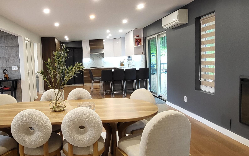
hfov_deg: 68.1
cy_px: 74
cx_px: 80
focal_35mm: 26
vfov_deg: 47.6
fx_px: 176
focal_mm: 1.74
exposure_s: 1/60
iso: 250
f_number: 2.2
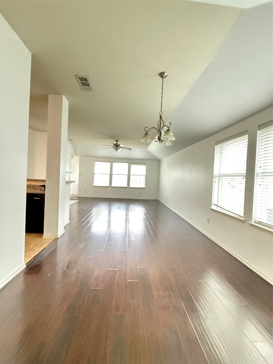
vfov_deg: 102.1
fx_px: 147
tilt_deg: -0.3
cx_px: 136
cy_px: 182
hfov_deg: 85.7
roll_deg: -3.7
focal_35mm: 14
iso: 1250
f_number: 2.2
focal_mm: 2.22
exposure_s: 1/60
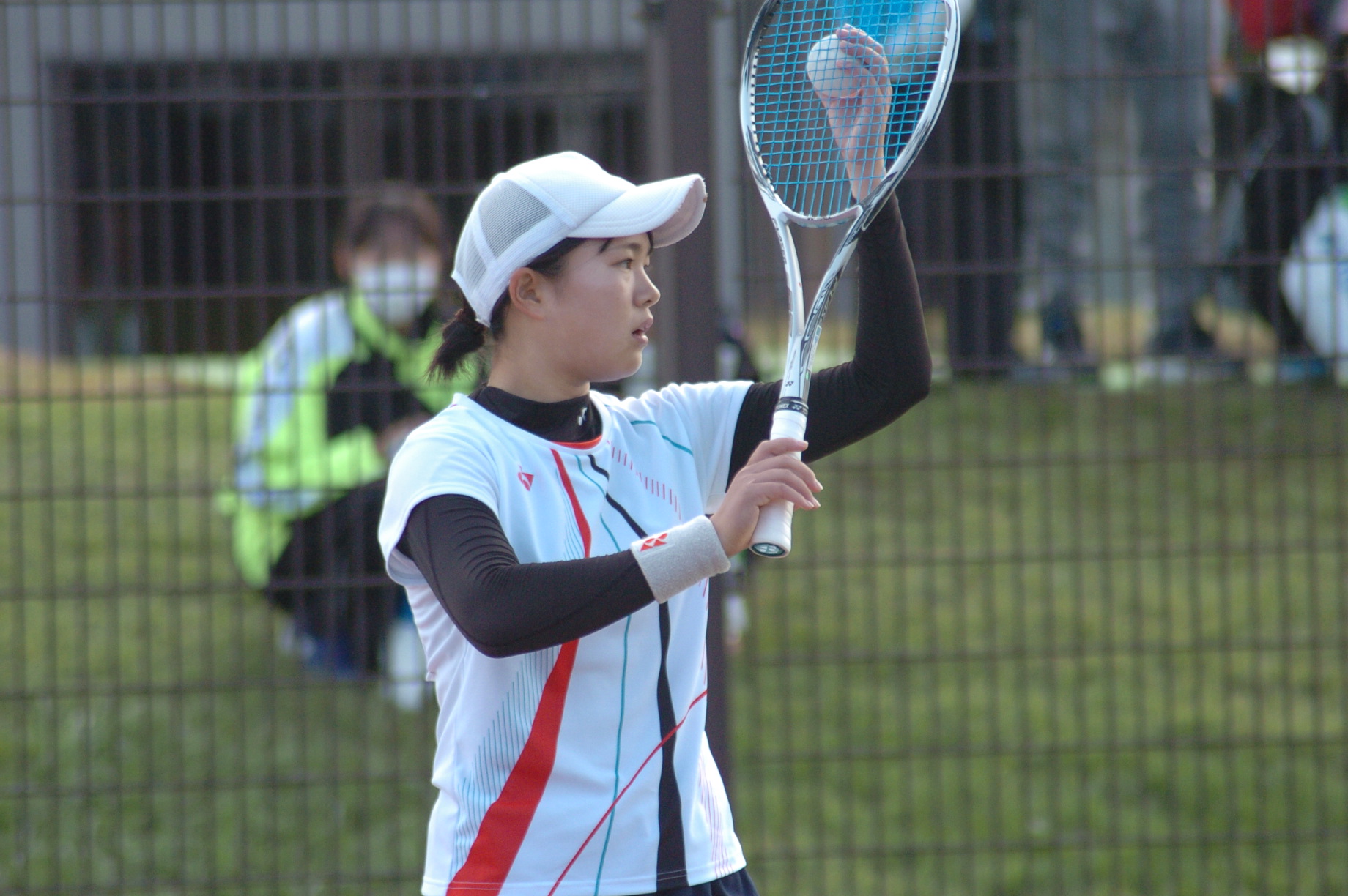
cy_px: 448
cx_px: 674
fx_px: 16837
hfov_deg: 4.6
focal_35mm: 450
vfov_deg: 3.1
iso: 560
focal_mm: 300
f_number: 5.6
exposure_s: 1/500
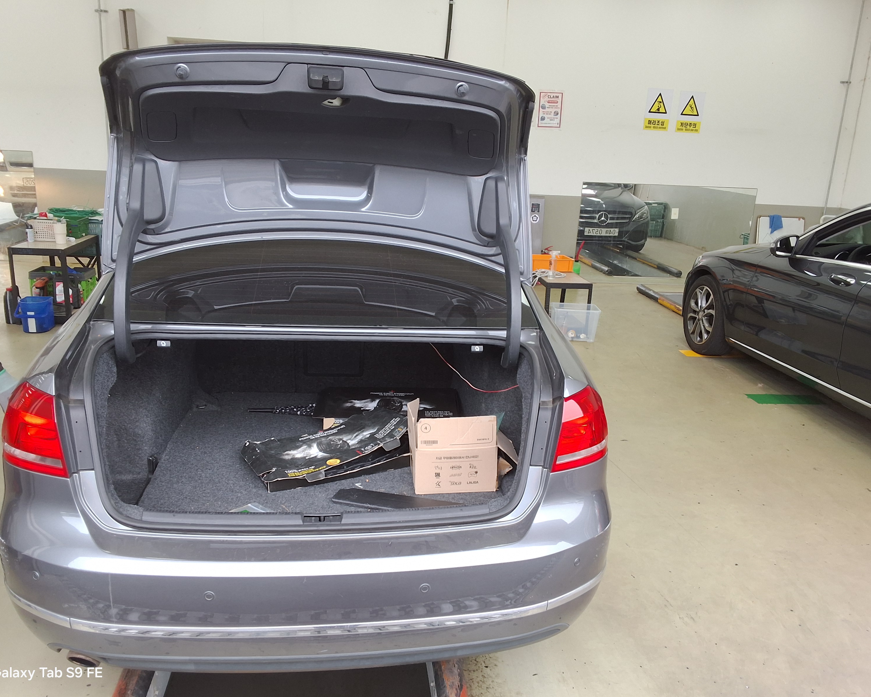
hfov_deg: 58.8
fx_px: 773
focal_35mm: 30
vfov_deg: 48.5
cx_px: 439
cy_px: 354
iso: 50
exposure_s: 1/120
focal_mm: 2.91
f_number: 1.9
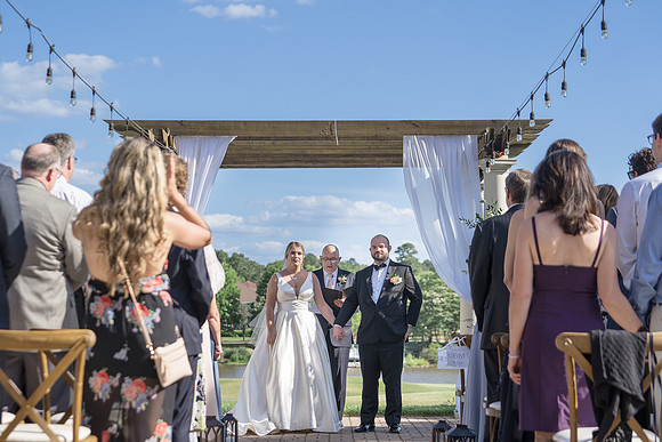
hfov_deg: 26.0
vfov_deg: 17.5
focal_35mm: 78
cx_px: 298
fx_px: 1434
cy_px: 210
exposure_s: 1/800
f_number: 4
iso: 100
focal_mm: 70
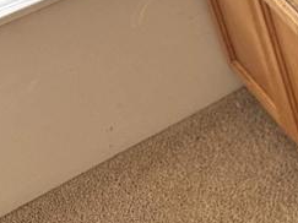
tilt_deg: -31.9
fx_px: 869
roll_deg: +0.1
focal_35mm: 101
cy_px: -113
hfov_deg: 15.2
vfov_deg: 13.7
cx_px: 619
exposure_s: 1/60
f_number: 1.78
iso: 200
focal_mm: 6.86
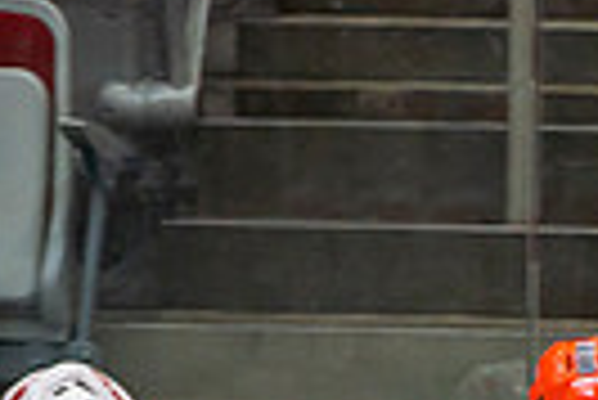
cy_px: 1083
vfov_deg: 1.2
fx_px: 19622
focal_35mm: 1180
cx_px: 1139
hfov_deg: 1.7
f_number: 2.8
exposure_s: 1/640
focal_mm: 200
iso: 800
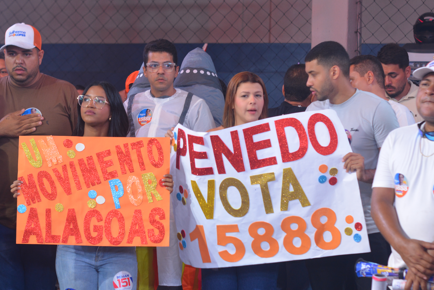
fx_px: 1097
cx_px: 224
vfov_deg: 15.0
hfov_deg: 22.4
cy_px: 166
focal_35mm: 91
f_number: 4
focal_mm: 50
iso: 560
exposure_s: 1/60
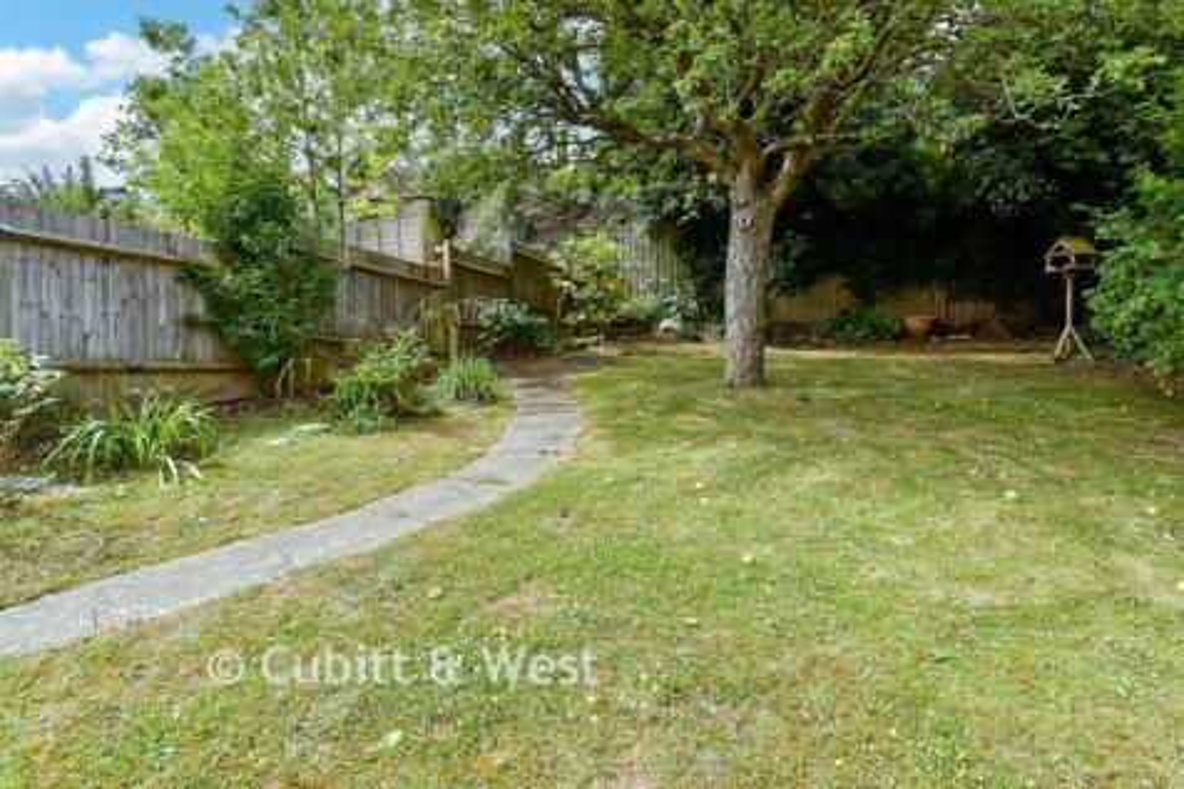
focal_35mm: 19
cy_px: 394
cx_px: 592
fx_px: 625
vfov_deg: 64.5
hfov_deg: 86.9
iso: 200
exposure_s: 1/200
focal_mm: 13
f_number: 8
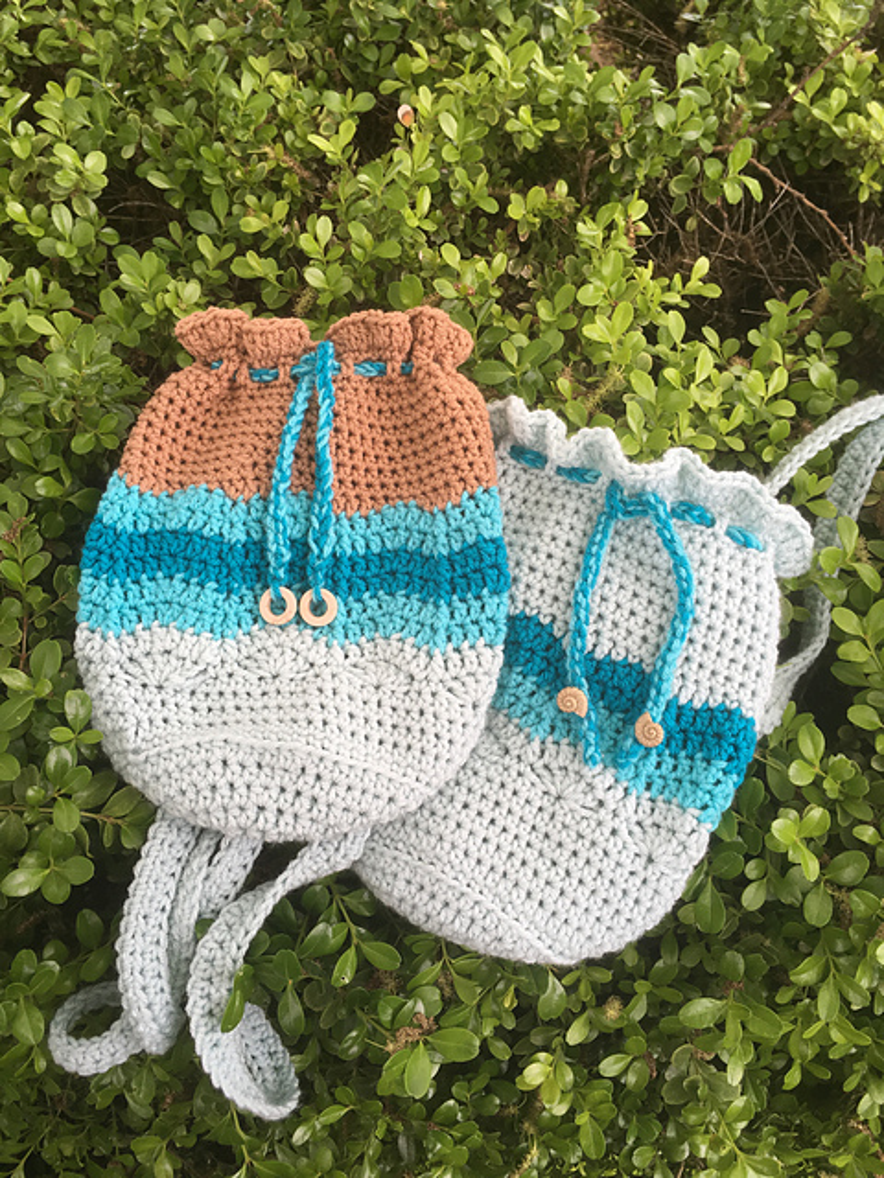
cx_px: 442
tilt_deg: -53.1
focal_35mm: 29
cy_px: 589
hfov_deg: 48.2
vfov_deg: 61.7
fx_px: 987
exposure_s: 1/120
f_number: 2.2
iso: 32
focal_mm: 4.15
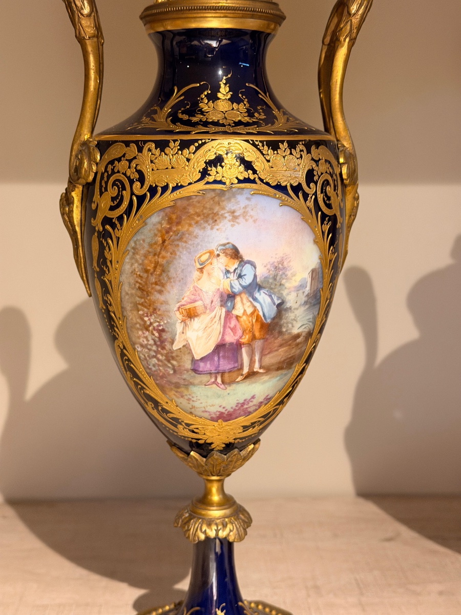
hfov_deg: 30.3
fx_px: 852
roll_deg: +0.0
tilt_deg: -8.0
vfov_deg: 39.7
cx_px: 230
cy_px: 308
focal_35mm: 48
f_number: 1.78
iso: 500
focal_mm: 6.76
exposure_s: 1/33
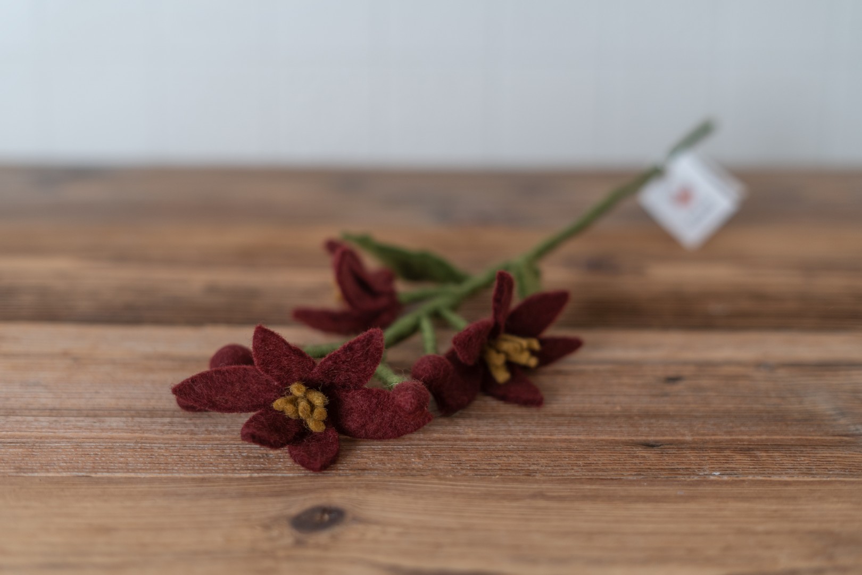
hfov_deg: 39.6
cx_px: 431
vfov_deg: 27.0
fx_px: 1197
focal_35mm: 50
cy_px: 288
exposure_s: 1/160
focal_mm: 50
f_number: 2.5
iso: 250
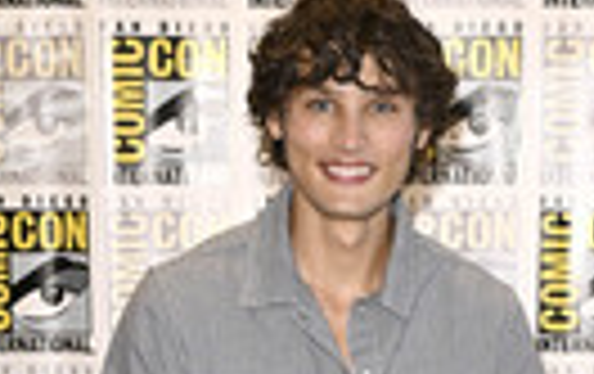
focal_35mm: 108
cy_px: 789
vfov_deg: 10.9
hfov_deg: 19.2
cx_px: 351
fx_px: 1751
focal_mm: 35
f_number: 6.3
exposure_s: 1/250
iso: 2000
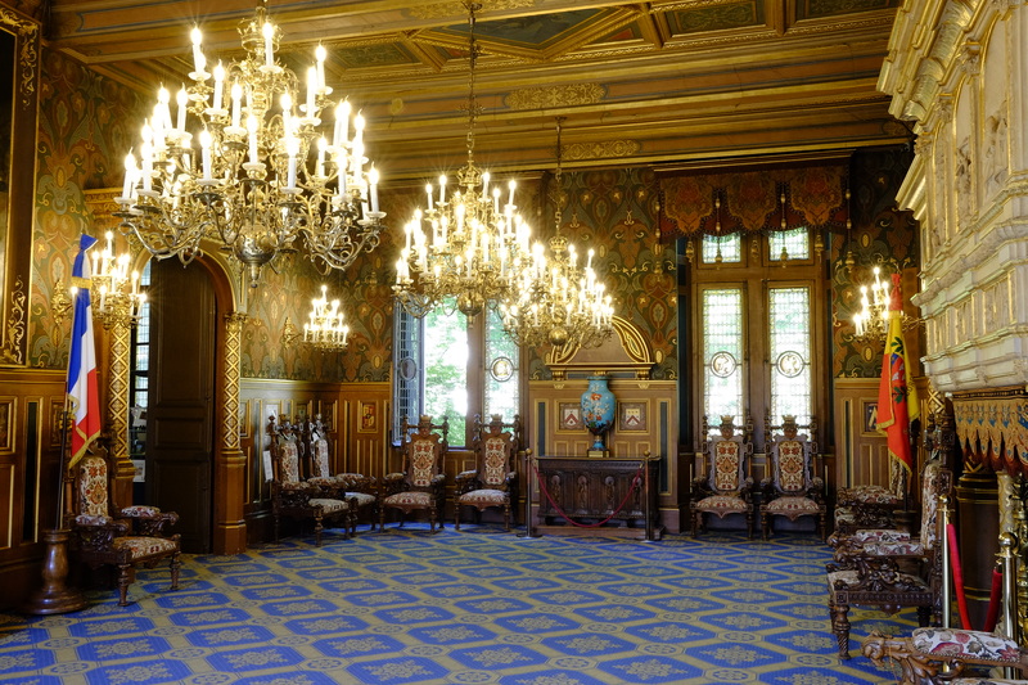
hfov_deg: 54.4
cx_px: 514
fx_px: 999
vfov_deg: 37.8
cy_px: 342
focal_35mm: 35
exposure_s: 1/10
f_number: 11
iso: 1600
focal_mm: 23
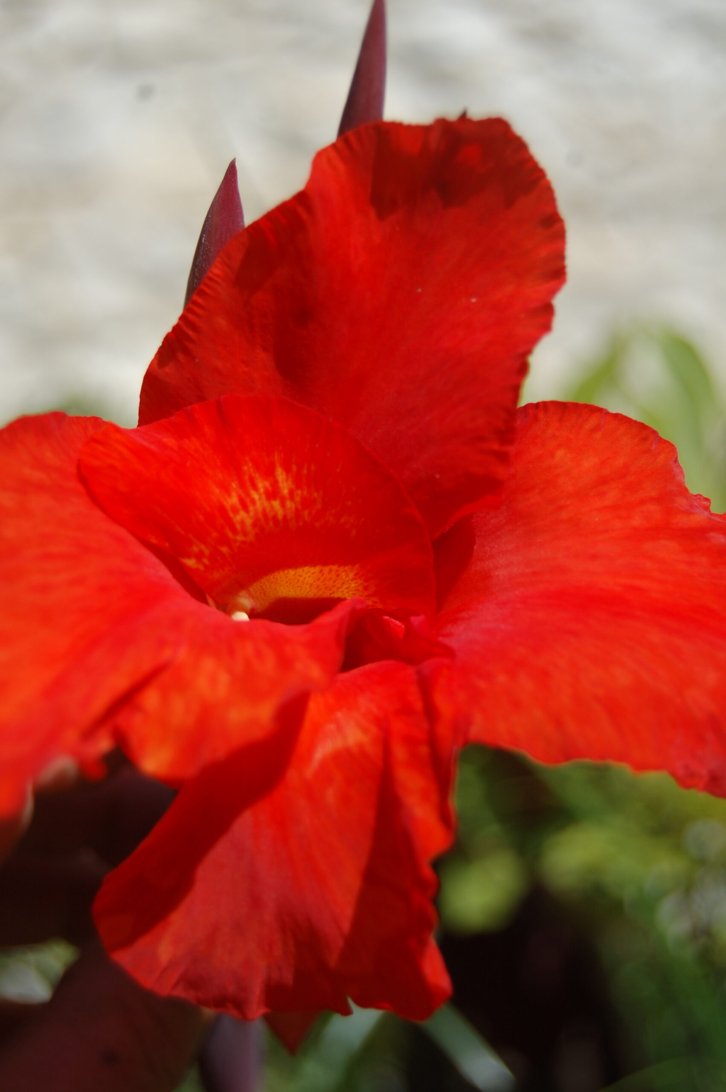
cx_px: 363
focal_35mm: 68
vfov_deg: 29.9
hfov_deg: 20.1
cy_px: 546
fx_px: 2046
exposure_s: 1/1250
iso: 200
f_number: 5.3
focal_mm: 45
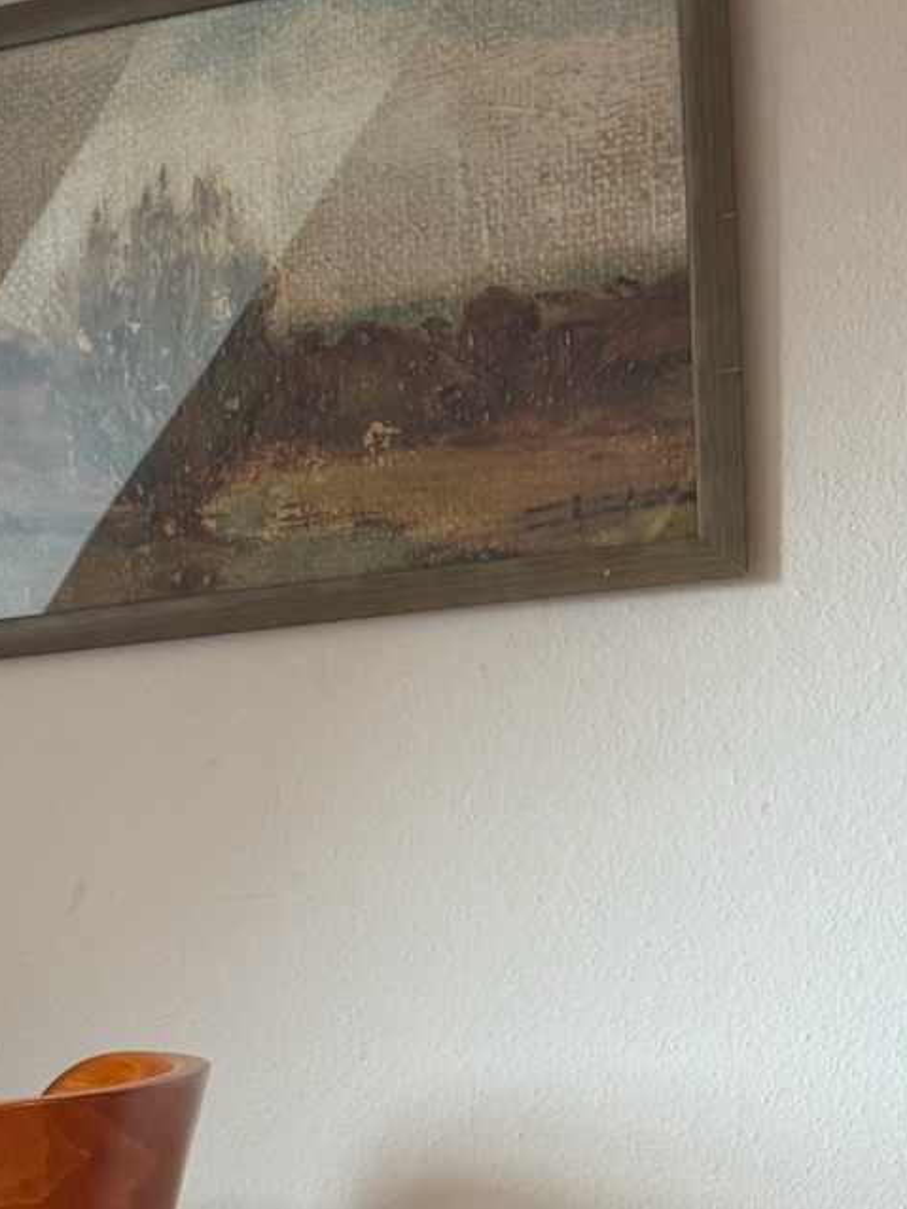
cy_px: 1118
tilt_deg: -5.2
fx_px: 2688
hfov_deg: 17.0
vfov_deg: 24.5
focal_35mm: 77
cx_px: -526
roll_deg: +4.8
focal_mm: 6.76
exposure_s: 1/121
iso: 125
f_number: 1.78
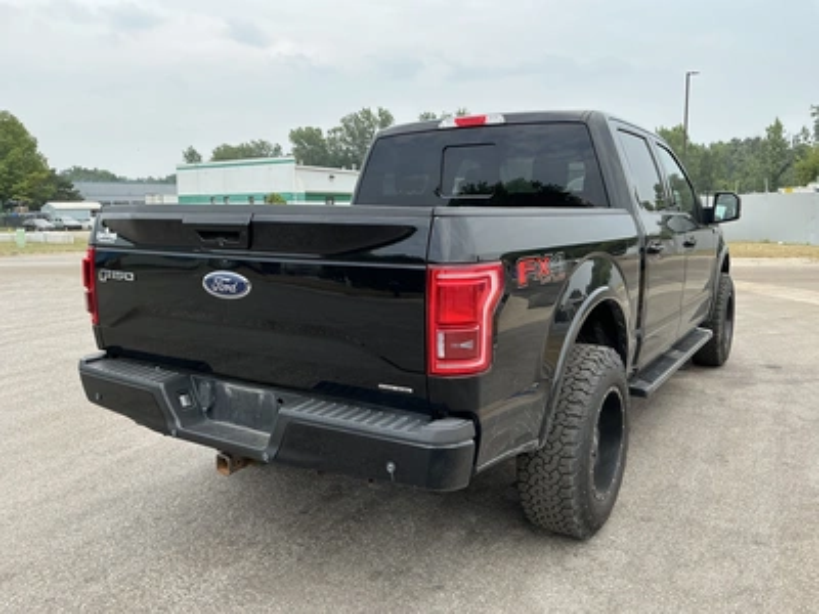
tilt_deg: -7.2
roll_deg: +1.1
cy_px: 307
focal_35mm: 28
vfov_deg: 49.7
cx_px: 410
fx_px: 662
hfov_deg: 63.4
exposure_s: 1/739
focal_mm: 3
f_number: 1.8
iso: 25
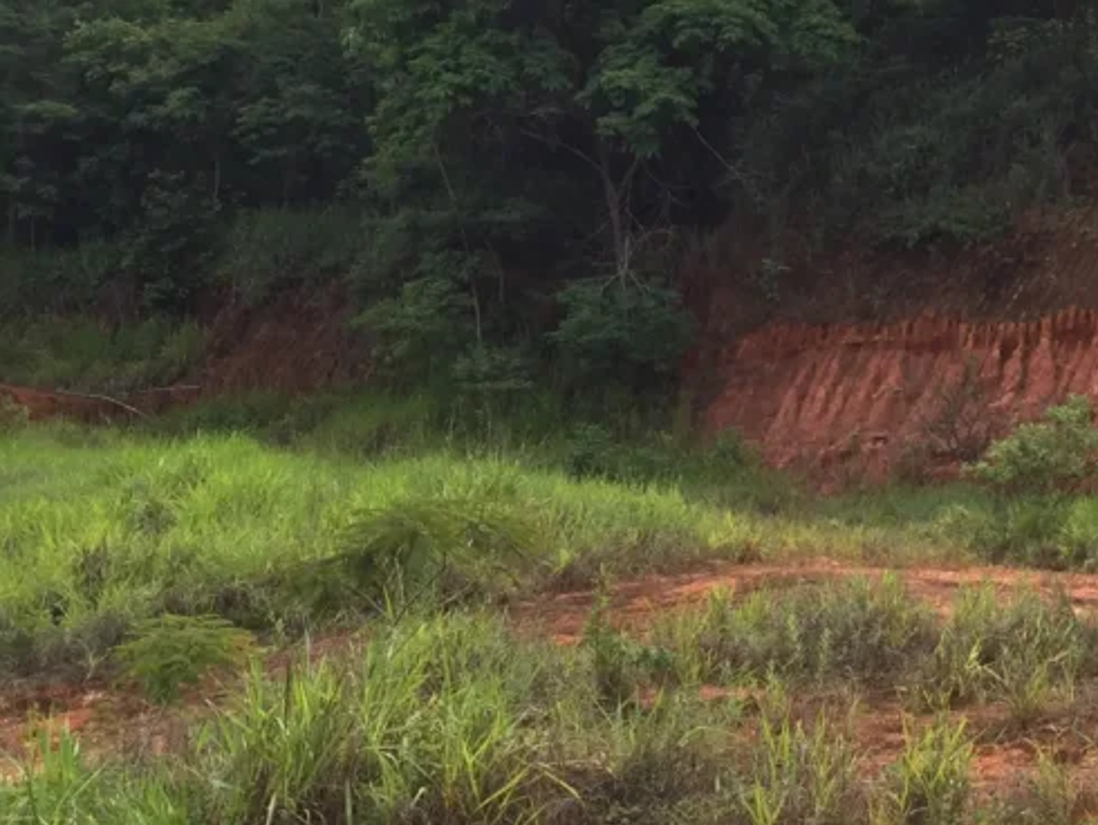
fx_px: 2253
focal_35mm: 71
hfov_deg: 26.8
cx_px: 896
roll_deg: -5.8
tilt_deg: +0.4
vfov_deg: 20.7
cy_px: 489
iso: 32
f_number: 2.2
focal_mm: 4.15
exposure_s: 1/1163
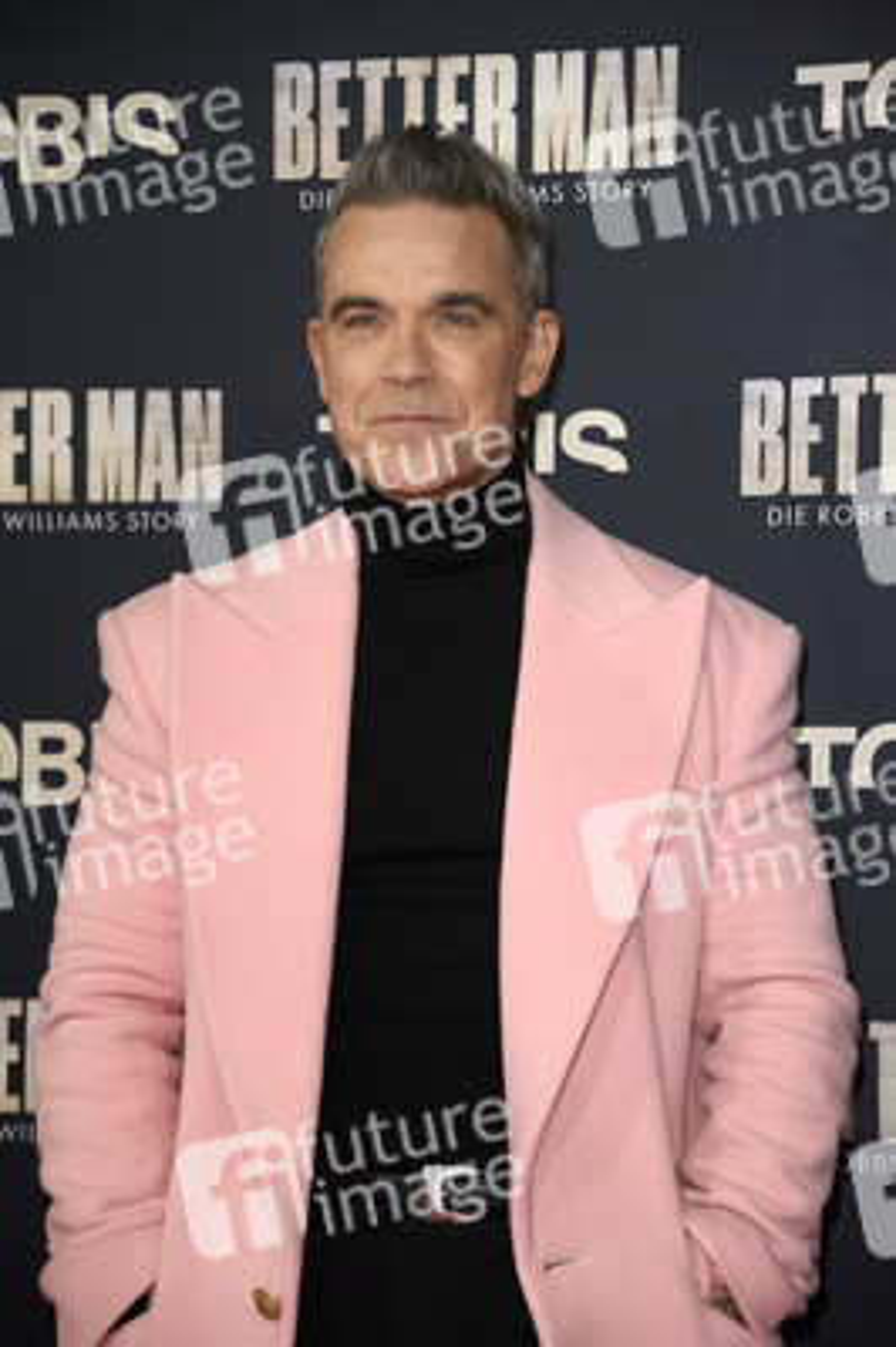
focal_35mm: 135
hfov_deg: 10.1
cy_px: 674
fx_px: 5048
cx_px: 448
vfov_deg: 15.2
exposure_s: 1/250
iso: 1000
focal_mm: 135
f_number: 5.6
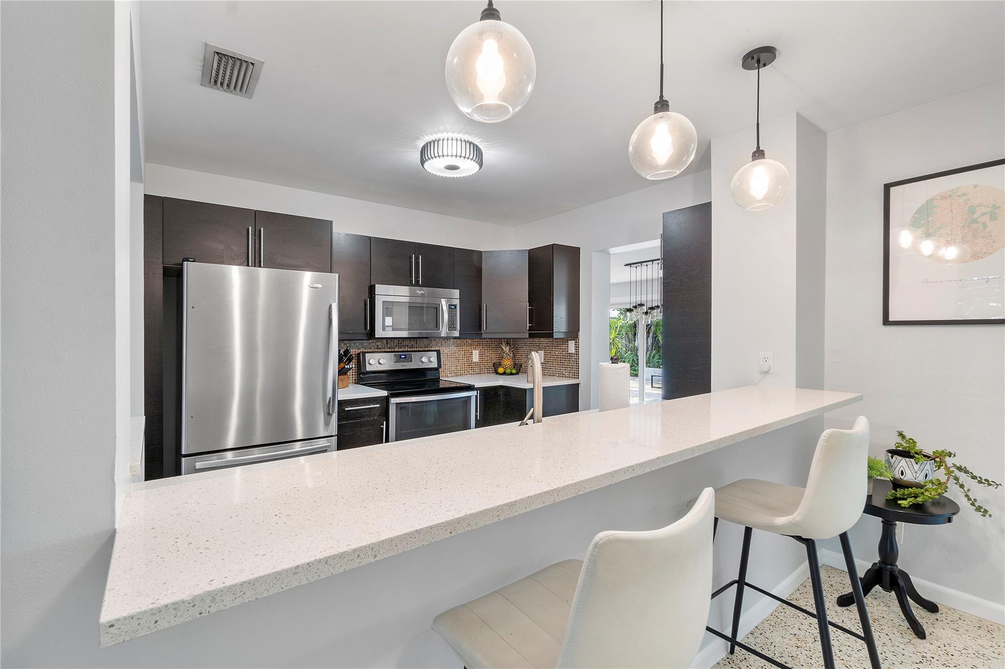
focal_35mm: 15
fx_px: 419
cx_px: 502
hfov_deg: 100.4
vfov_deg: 77.3
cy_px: 334
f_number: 11
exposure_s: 1/2.5
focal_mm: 10
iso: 160
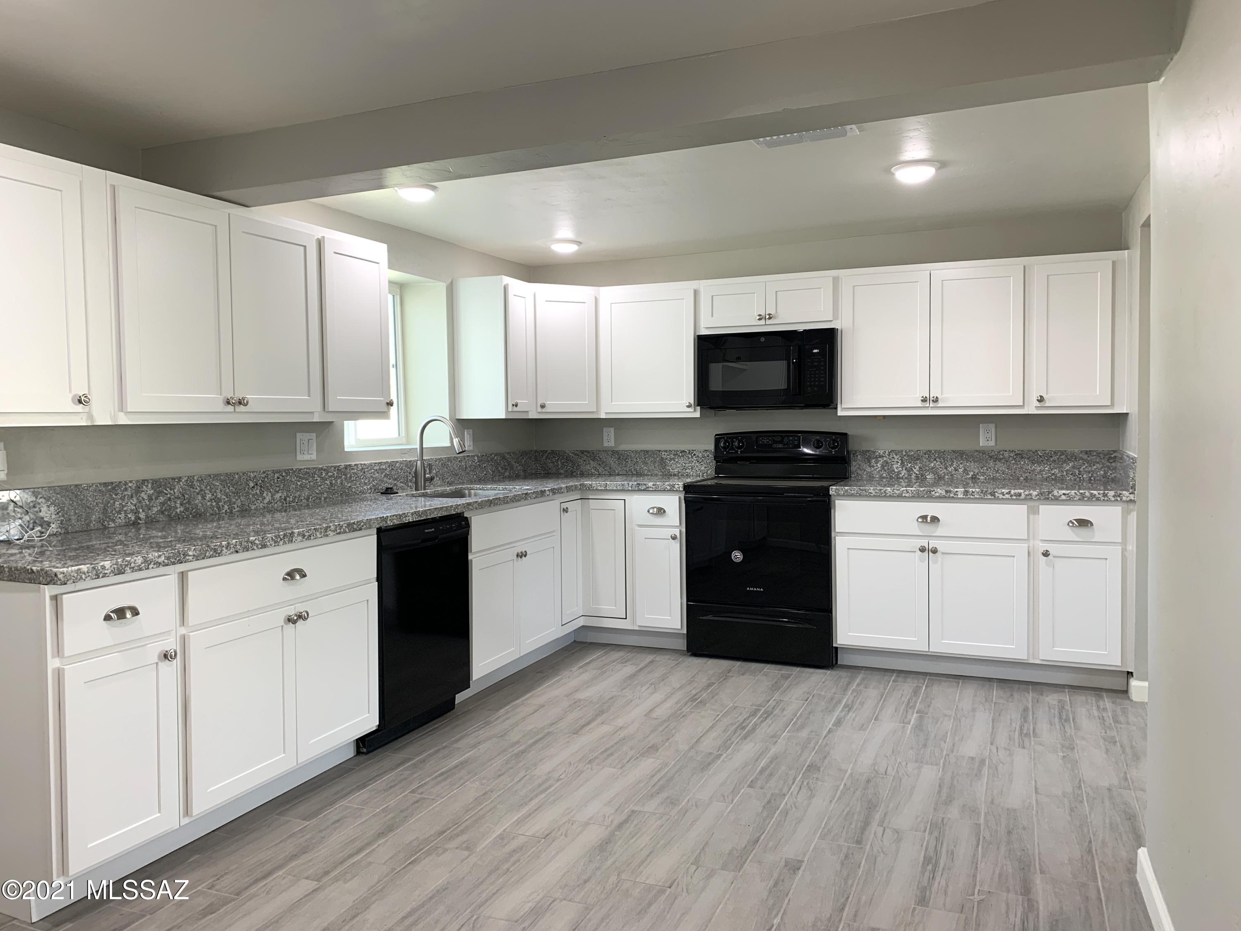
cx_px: 620
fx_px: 932
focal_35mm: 26
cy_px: 466
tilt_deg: -1.5
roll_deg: +0.5
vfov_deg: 53.1
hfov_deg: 67.3
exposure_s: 1/60
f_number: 1.8
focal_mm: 4.25
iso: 50
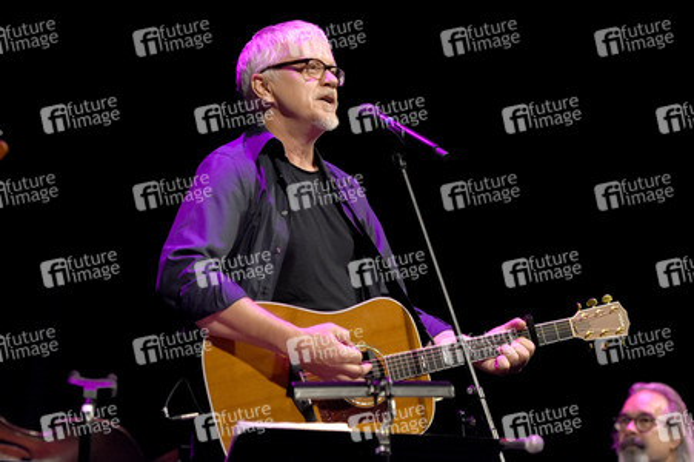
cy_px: 231
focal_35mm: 153
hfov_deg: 13.4
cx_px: 347
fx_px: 2947
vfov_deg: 9.0
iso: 1600
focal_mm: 102
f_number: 3.2
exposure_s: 1/250
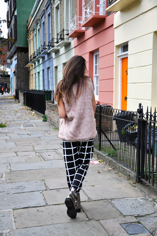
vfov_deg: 37.9
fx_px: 344
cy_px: 118
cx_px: 78
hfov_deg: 25.7
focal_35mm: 52
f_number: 4.5
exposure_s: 1/1000
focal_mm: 35
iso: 500
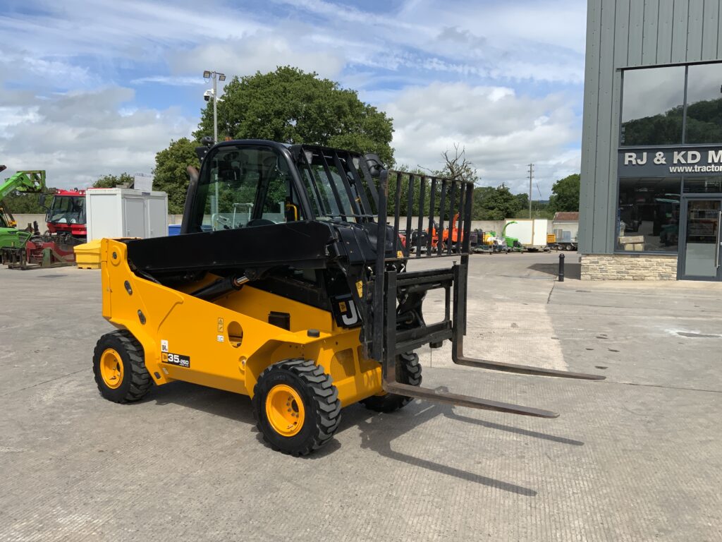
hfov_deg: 61.7
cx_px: 361
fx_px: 605
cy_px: 271
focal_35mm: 29
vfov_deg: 48.2
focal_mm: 3
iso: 20
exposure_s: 1/2667
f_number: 1.8
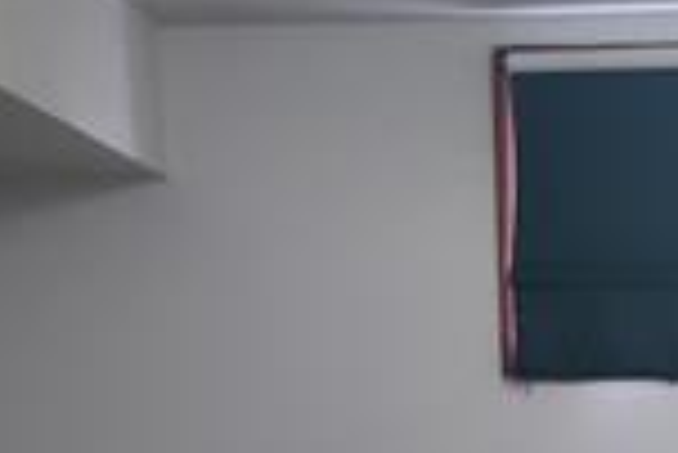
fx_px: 1904
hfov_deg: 19.7
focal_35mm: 101
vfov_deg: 12.4
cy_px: 832
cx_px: 633
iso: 1406
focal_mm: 5.56
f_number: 1.8
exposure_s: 1/30
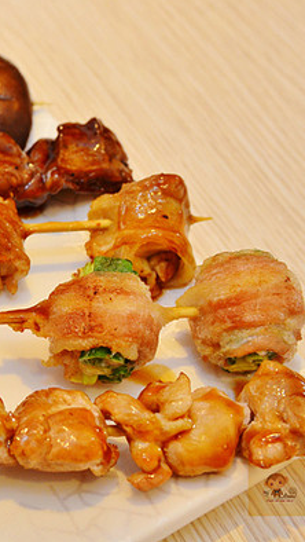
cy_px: 270
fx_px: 1235
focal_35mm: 86
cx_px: -74
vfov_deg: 24.7
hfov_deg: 13.6
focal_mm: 36
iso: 800
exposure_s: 1/80
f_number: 5.6
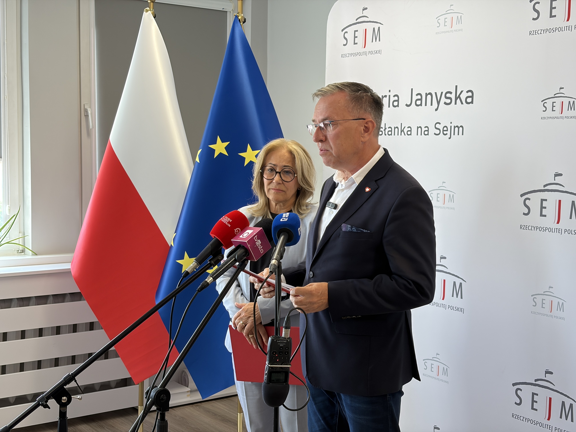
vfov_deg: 28.0
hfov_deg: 36.8
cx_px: 288
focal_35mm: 52
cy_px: 216
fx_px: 865
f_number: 1.6
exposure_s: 1/50
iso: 40
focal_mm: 5.96
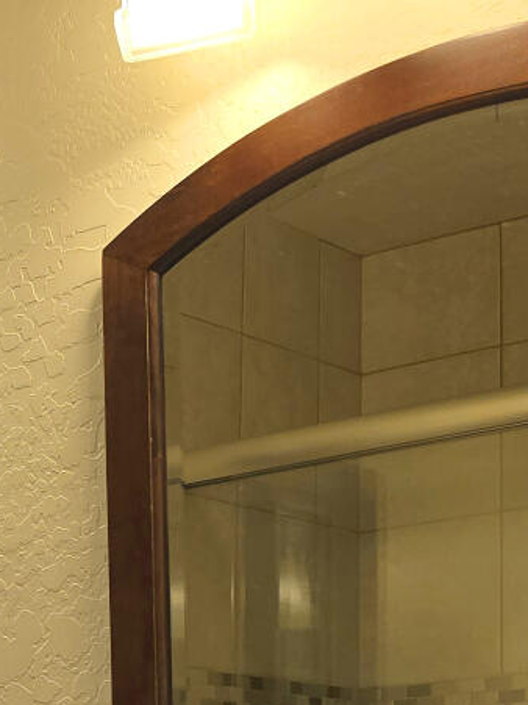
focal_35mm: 102
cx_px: -423
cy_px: 1050
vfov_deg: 17.4
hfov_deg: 13.1
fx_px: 2075
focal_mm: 6.3
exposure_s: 1/60
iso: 25
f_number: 1.7
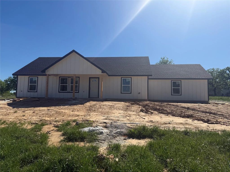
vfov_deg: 56.8
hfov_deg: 71.6
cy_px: 86
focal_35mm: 24
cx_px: 115
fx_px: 159
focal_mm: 6.76
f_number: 1.78
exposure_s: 1/7353
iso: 80
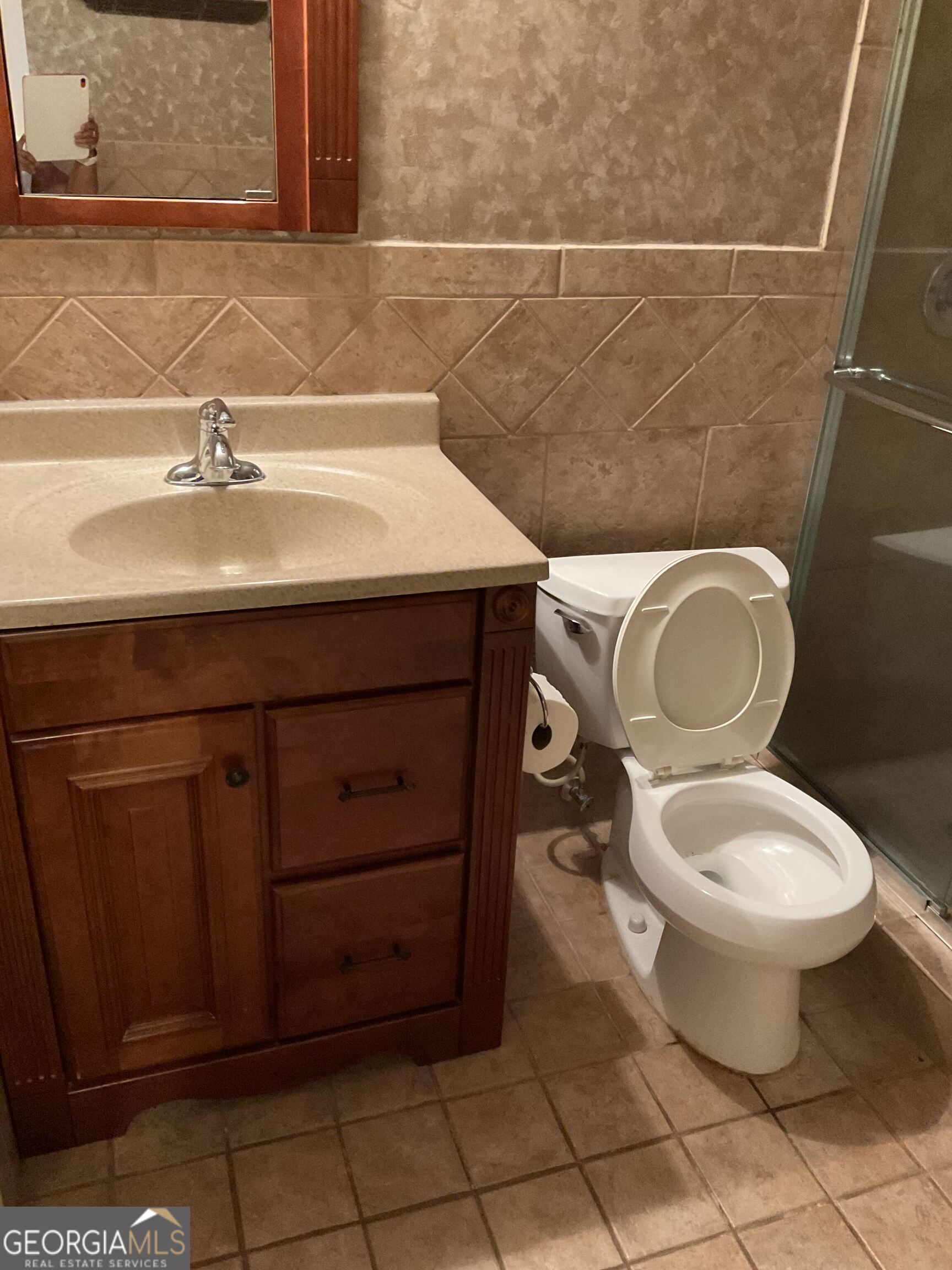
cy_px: 635
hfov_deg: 48.2
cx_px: 476
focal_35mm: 29
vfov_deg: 61.7
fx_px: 1063
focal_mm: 3
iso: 400
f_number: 1.8
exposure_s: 1/30
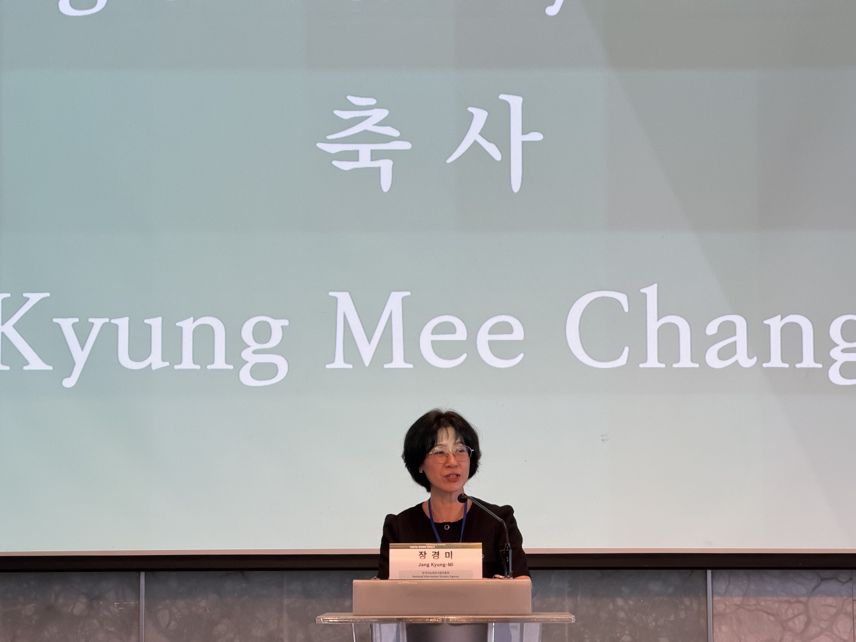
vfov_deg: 14.8
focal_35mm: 100
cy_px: 321
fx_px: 2473
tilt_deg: +4.2
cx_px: 428
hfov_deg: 19.6
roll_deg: -0.3
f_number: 2.8
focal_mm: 16.89
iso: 160
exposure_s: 1/120
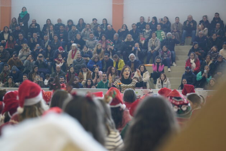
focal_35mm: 100
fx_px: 628
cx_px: 113
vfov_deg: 13.7
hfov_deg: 20.4
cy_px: 76
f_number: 4
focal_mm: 100
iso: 1000
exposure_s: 1/125
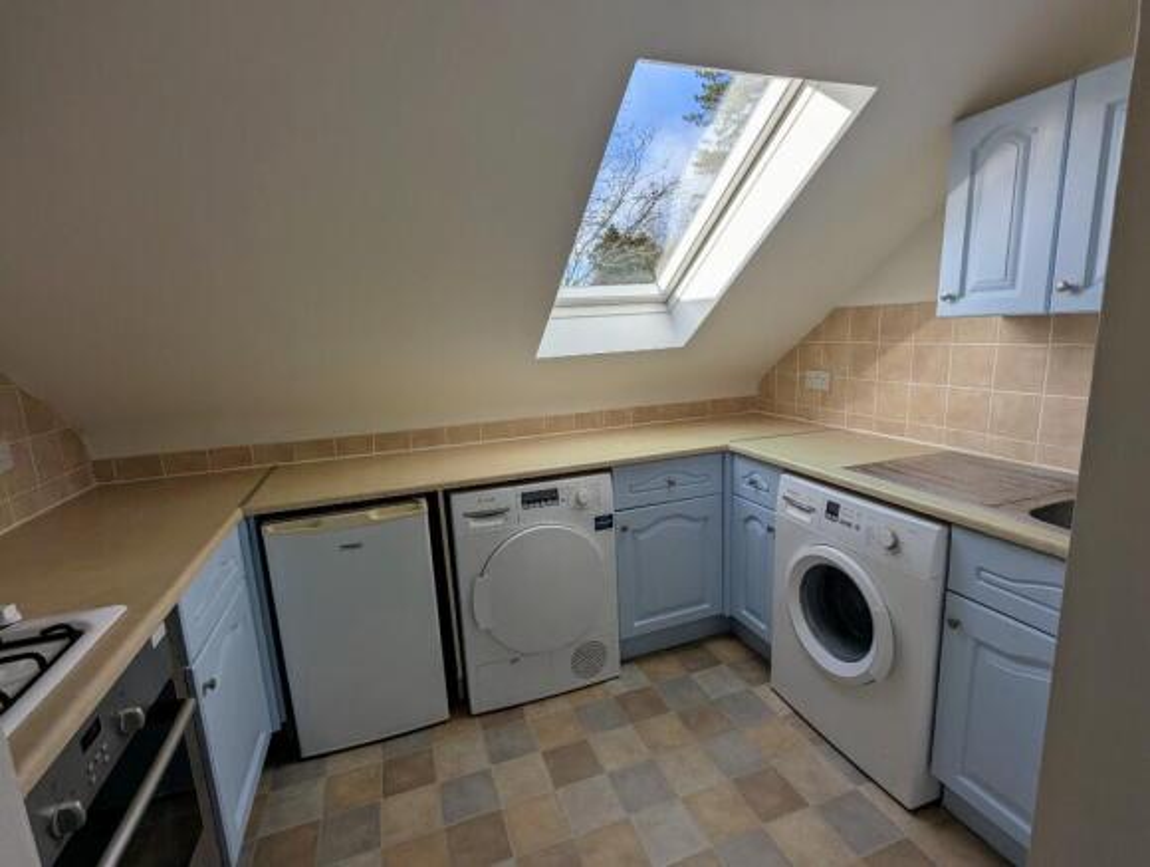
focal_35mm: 16
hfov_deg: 94.4
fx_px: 532
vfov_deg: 78.3
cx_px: 575
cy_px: 434
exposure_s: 1/921
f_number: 2.2
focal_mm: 2.35
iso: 54
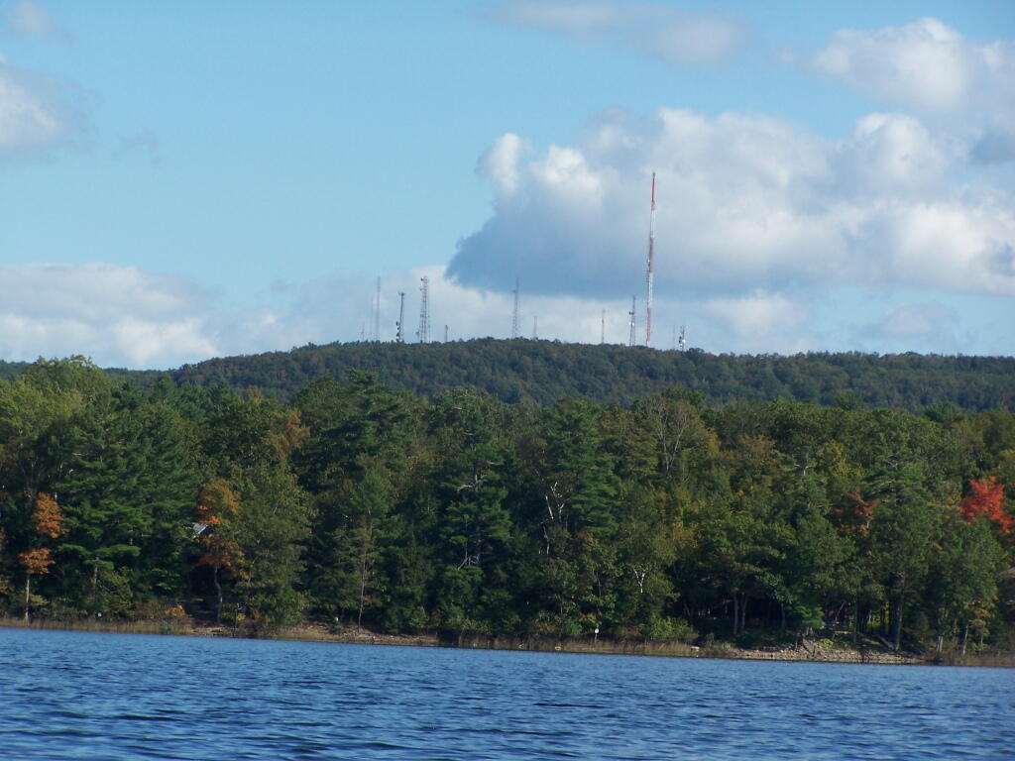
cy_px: 380
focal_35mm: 218
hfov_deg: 9.1
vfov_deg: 6.8
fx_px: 6392
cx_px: 508
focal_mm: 36.2
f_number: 4.5
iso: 80
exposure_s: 1/640
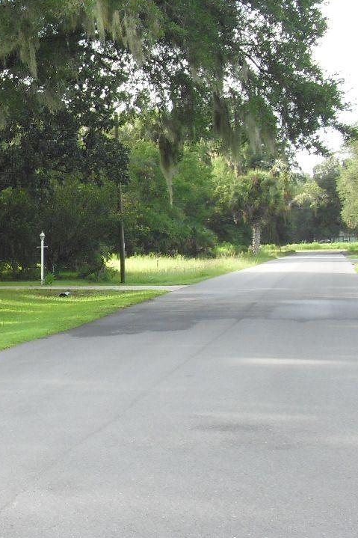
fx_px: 1313
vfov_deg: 23.1
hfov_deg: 15.0
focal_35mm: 88
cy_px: 263
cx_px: -67
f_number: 2.8
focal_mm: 6.2
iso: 100
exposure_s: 1/200
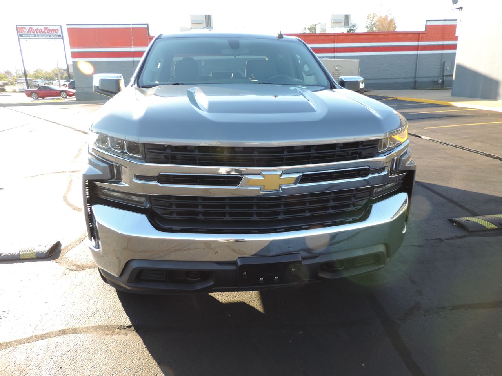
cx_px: 251
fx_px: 348
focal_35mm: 24
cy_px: 188
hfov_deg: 71.6
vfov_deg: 56.8
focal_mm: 4.3
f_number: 3
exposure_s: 1/125
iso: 80
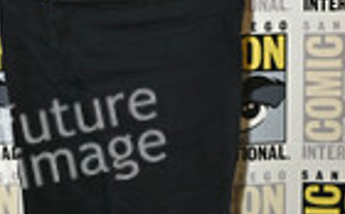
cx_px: 111
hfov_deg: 11.6
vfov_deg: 7.0
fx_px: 1699
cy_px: -221
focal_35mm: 181
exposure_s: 1/250
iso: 2000
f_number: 6.3
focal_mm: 62
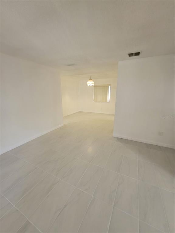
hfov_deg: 89.9
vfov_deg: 106.2
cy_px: 116
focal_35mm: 13
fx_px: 88
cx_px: 88
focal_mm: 2.2
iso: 320
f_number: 2.2
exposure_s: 1/30
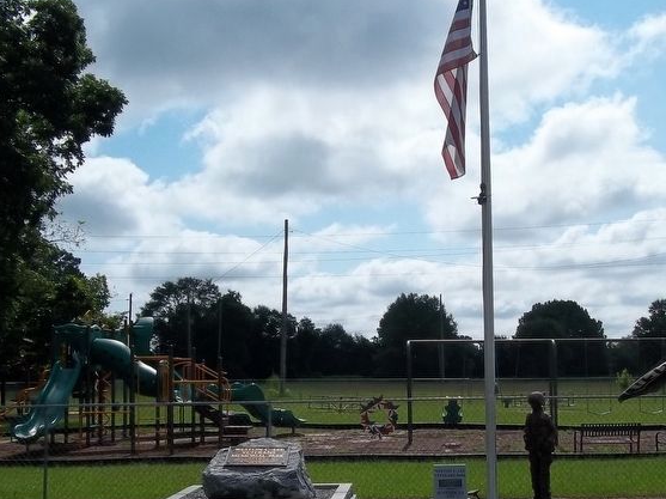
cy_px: 334
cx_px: 417
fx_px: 884
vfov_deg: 31.2
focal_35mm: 46
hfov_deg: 41.0
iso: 80
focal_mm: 5.7
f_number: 5.5
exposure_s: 1/1000
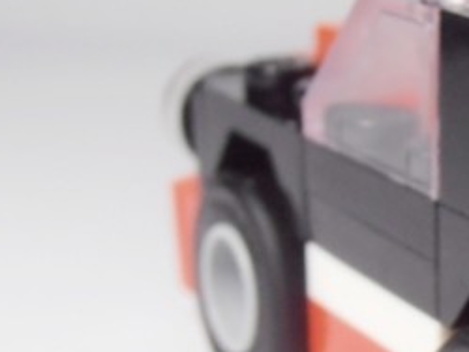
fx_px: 1804
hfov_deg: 14.0
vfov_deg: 11.1
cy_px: 312
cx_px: 672
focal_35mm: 133
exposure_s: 1/50
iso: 80
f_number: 3.9
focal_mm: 6.61
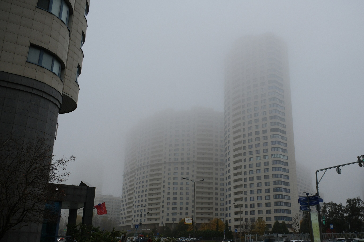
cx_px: 207
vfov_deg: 41.0
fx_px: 324
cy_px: 143
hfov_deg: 58.5
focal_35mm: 32
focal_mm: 18
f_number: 8
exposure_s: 1/350
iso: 640
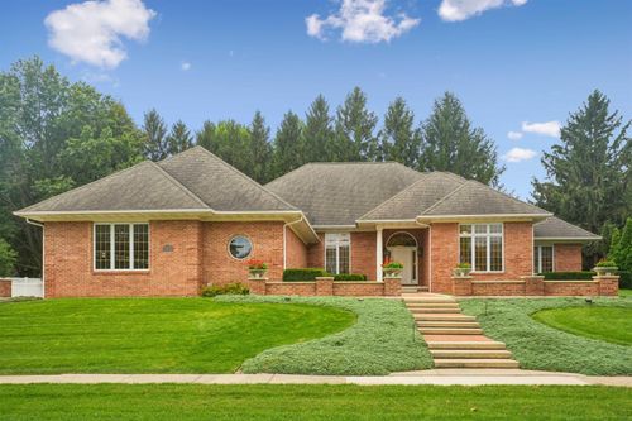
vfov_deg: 41.1
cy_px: 210
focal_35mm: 32
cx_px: 316
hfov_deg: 58.7
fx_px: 562
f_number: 9
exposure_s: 1/60
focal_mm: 32
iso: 400
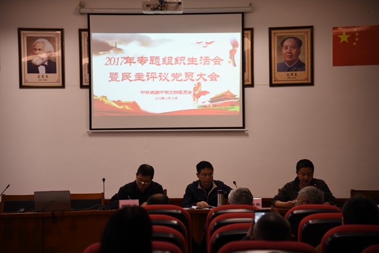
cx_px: 190
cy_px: 126
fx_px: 895
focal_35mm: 85
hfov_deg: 23.9
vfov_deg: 16.1
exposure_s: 1/40
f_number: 4
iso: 250
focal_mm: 85
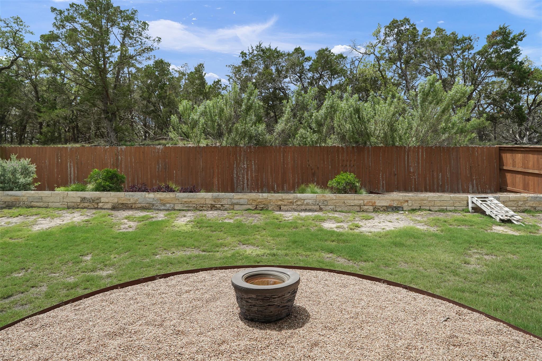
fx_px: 271
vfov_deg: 67.4
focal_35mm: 18
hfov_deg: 90.0
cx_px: 271
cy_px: 180
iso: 640
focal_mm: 18
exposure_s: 1/4000
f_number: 5.6
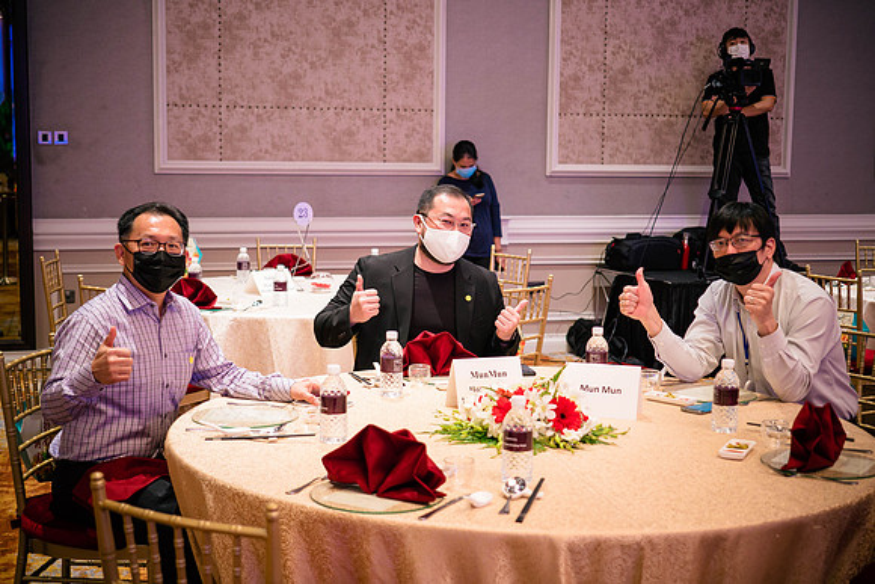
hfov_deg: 38.9
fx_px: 1239
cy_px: 292
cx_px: 438
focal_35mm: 51
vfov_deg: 26.5
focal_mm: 24
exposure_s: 1/80
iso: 800
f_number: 1.7
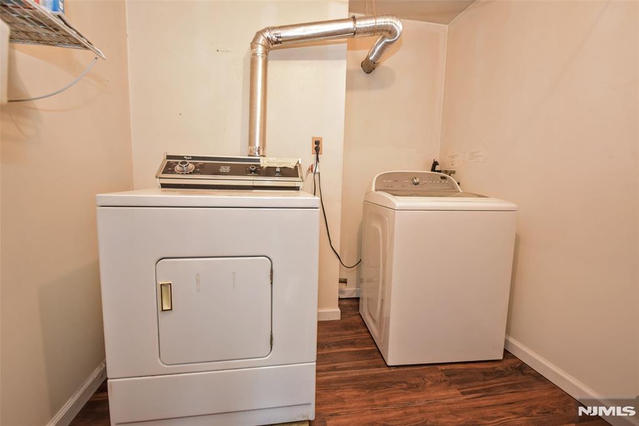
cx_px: 320
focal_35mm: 16
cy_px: 213
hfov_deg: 96.7
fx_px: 284
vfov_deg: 73.8
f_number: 2.8
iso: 1600
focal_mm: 16
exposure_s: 1/60
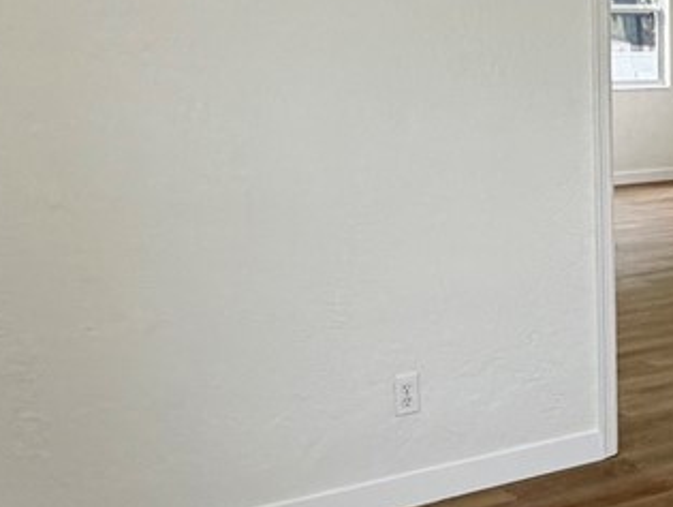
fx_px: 1382
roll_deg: -0.7
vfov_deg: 20.8
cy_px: 257
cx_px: 857
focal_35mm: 71
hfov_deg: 24.2
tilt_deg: -9.8
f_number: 2.2
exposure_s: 1/121
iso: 125
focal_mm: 2.22
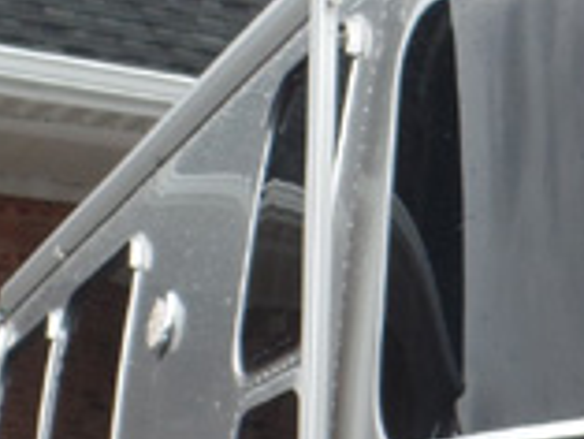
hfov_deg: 15.2
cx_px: 937
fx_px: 1975
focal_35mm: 117
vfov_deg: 12.2
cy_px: 595
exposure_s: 1/250
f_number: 3.2
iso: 80
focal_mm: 4.1
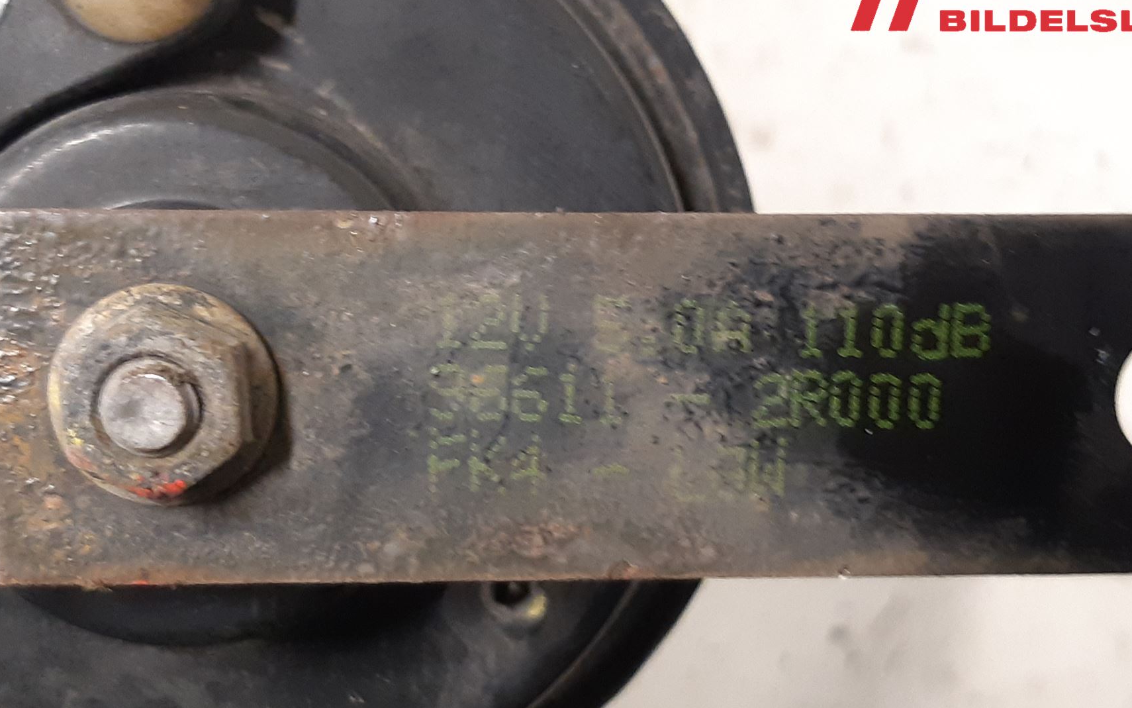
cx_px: 579
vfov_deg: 38.2
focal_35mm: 33
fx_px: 1018
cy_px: 428
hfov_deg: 58.1
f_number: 1.7
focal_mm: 3.93
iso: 250
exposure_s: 1/25
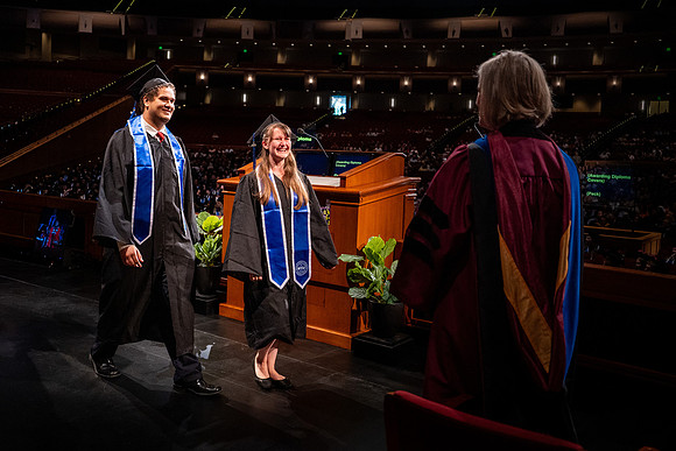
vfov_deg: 39.7
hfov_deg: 56.8
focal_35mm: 33
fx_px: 623
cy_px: 190
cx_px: 293
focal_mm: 28
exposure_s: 1/500
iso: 2000
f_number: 2.8
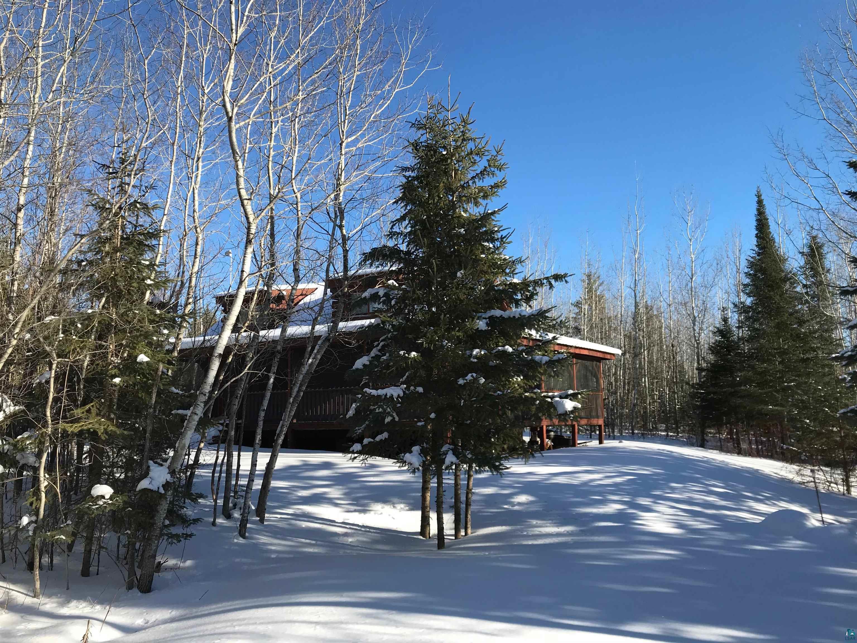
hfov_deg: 63.4
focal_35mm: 28
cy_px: 322
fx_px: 693
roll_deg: +0.2
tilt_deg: +8.1
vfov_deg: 49.7
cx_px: 428
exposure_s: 1/1429
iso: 20
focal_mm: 3.99
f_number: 1.8
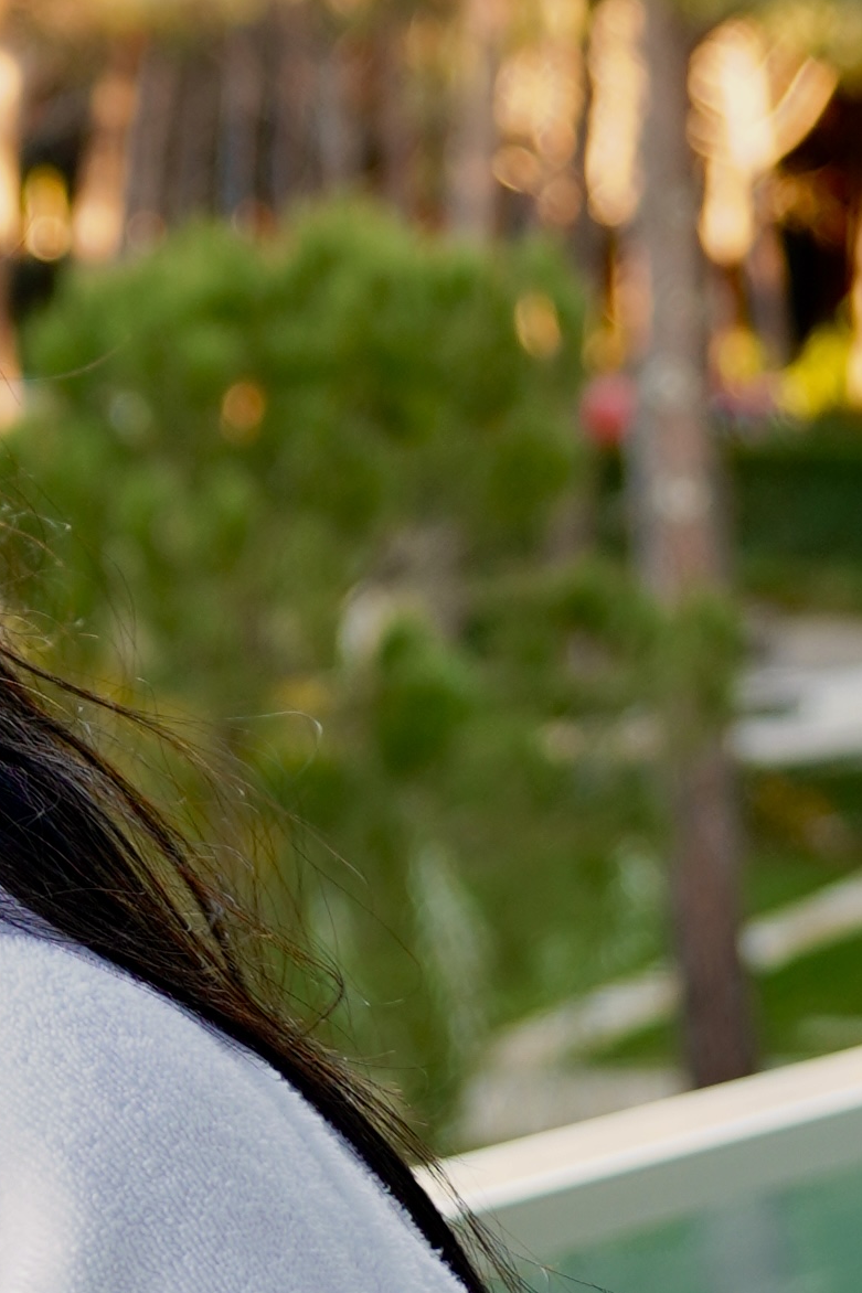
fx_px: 6126
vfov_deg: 12.0
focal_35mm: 171
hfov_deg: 7.6
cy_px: 444
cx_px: -1005
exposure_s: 1/60
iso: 100
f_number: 2.8
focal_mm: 22.2
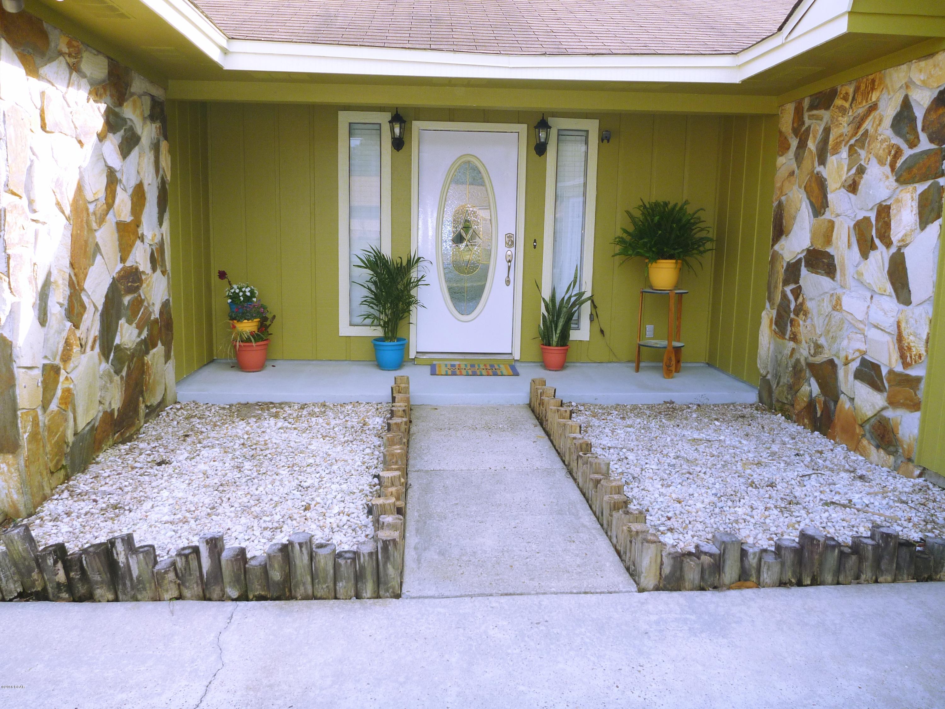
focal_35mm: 28
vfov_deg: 49.7
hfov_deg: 63.4
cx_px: 472
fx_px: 764
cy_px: 354
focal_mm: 4.9
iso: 100
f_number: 3.3
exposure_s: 1/250
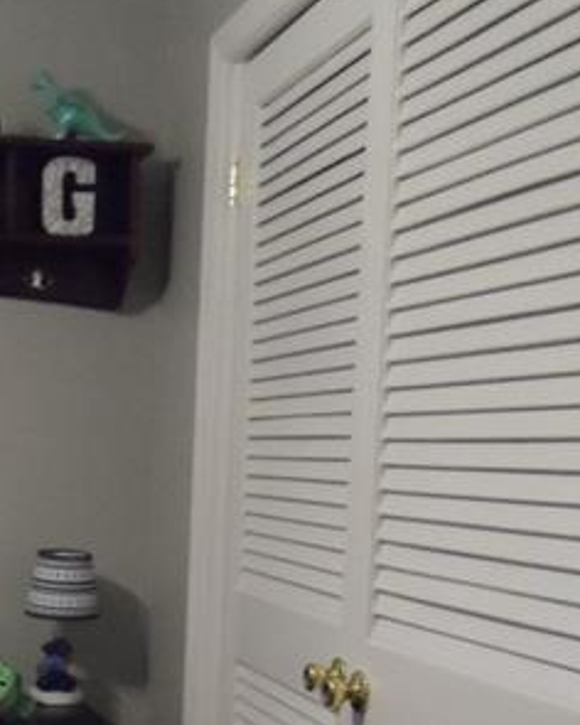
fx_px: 1309
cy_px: 654
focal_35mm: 61
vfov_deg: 29.7
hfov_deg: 23.9
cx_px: -2
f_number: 3.2
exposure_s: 1/30
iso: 800
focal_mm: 4
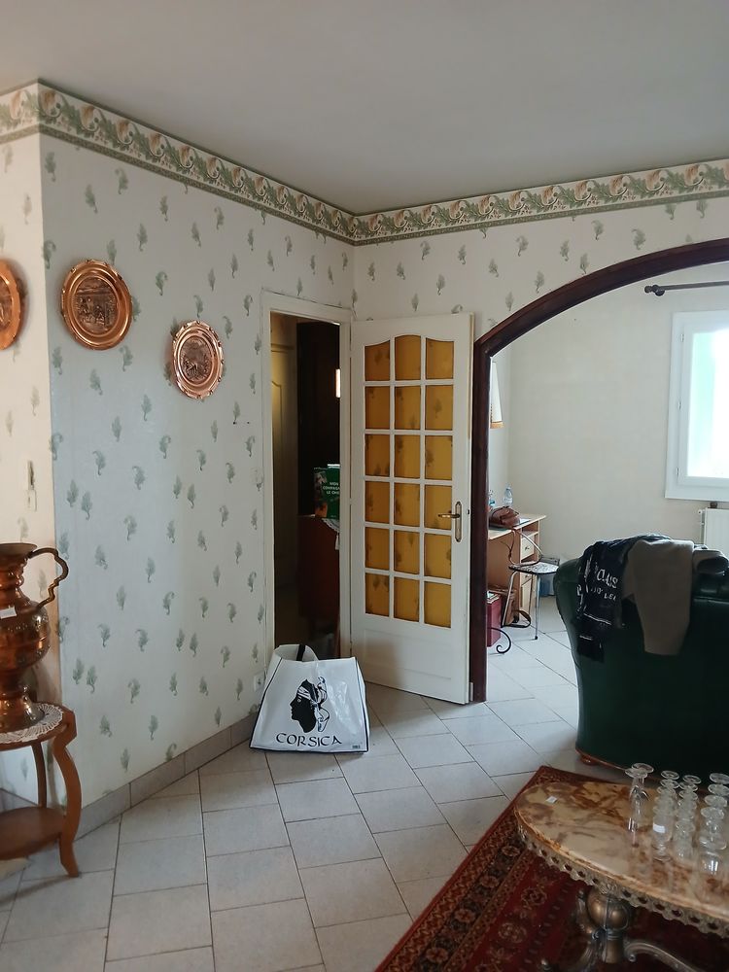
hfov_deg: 53.1
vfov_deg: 67.3
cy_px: 486
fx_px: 730
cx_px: 364
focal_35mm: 26
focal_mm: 3.98
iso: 400
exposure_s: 1/20
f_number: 1.8
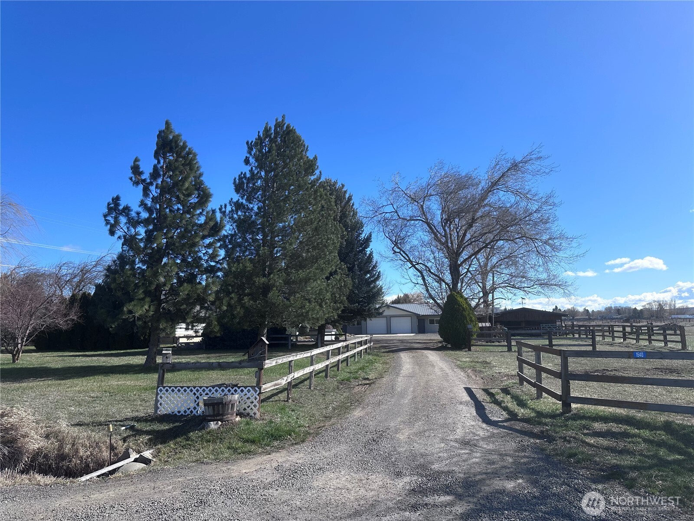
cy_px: 260
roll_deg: +0.9
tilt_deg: +7.5
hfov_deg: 71.6
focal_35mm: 24
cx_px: 347
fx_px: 481
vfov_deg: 56.8
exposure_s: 1/4184
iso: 80
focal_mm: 6.86
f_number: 1.78
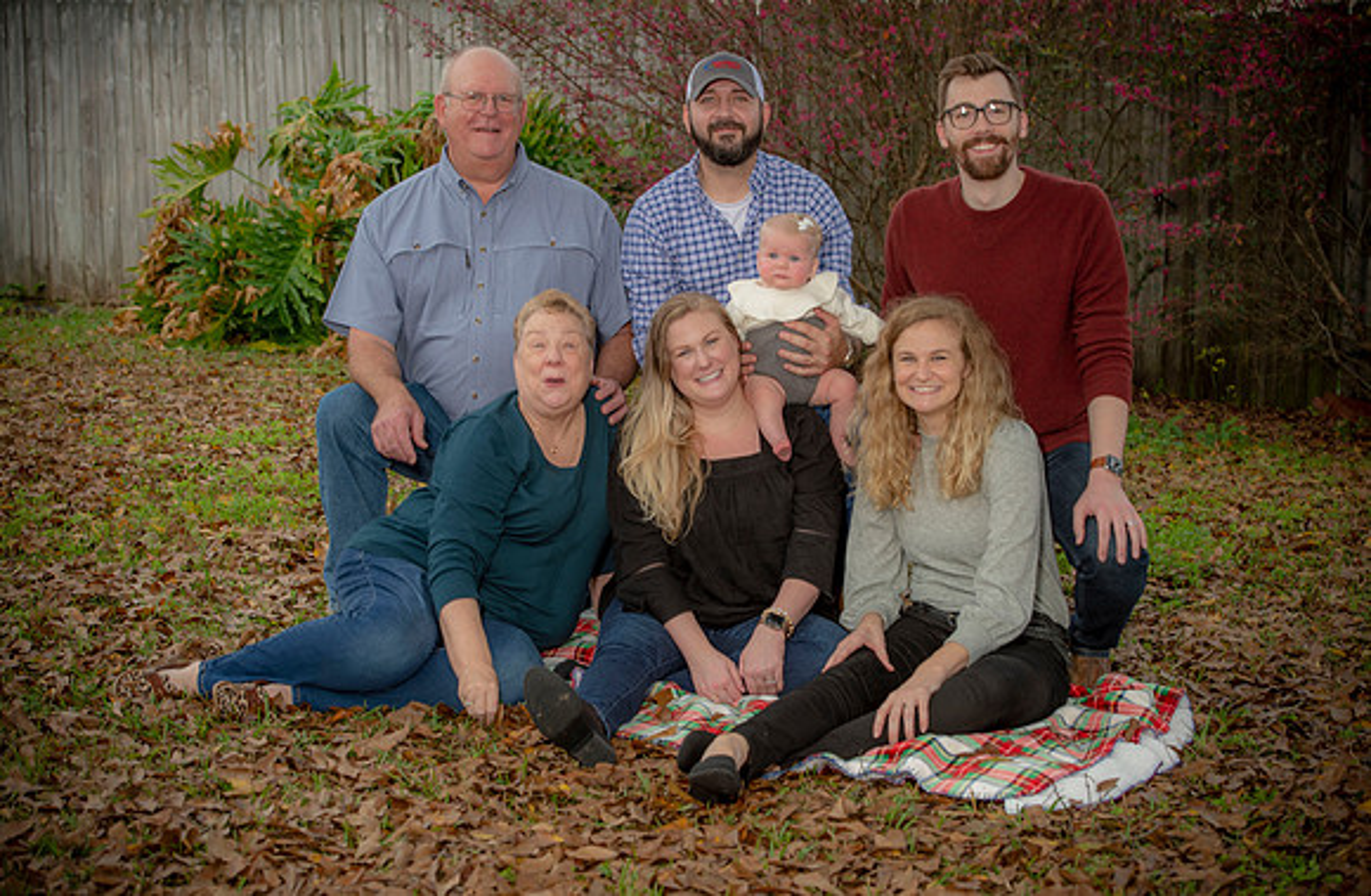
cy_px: 442
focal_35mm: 71
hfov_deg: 28.8
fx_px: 2670
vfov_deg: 19.0
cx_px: 686
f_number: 5.6
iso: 160
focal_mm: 70
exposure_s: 1/200
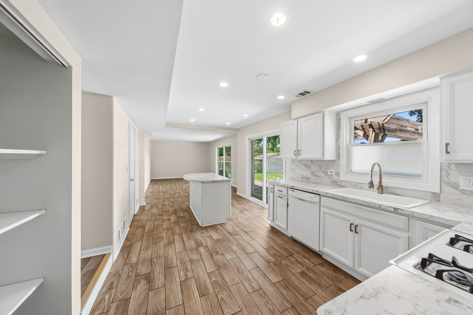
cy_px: 158
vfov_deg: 89.9
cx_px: 236
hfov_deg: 112.7
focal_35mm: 12
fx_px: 158
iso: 400
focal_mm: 12
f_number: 8
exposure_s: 1/50
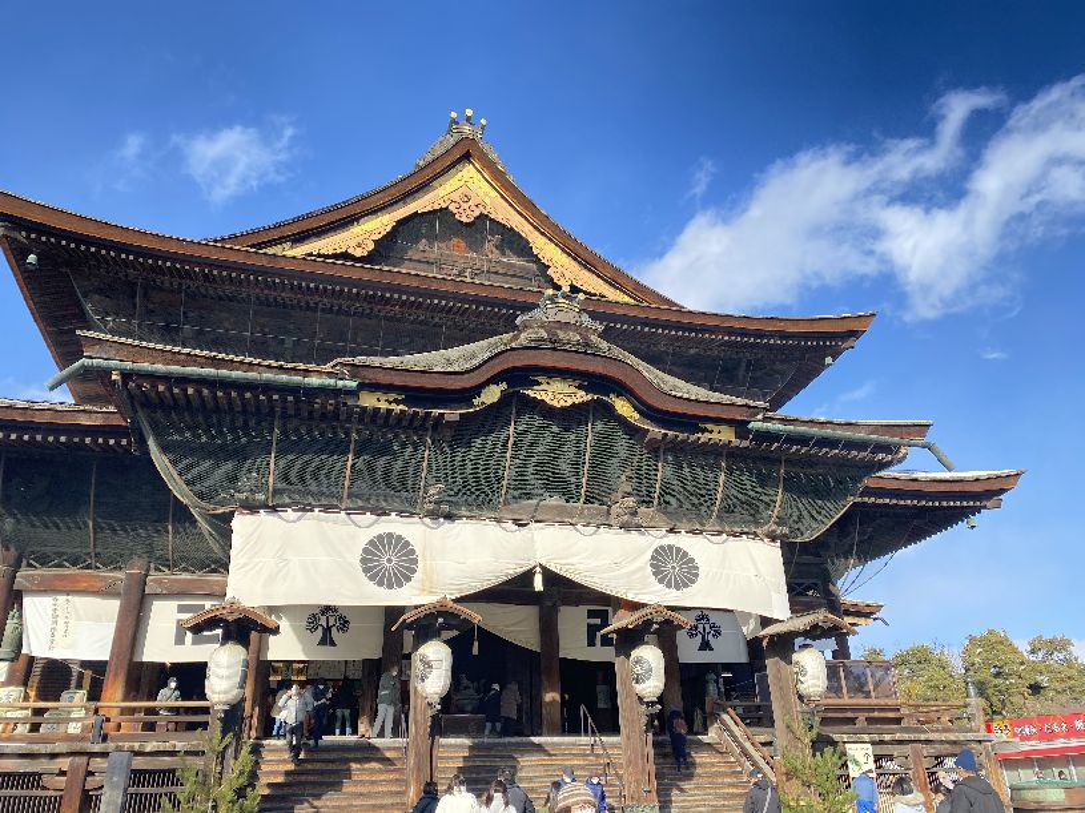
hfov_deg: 67.3
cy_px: 406
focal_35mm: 26
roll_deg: +1.5
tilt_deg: +26.2
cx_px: 542
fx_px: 815
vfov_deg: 53.1
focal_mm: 4.25
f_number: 1.8
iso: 32
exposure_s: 1/1147
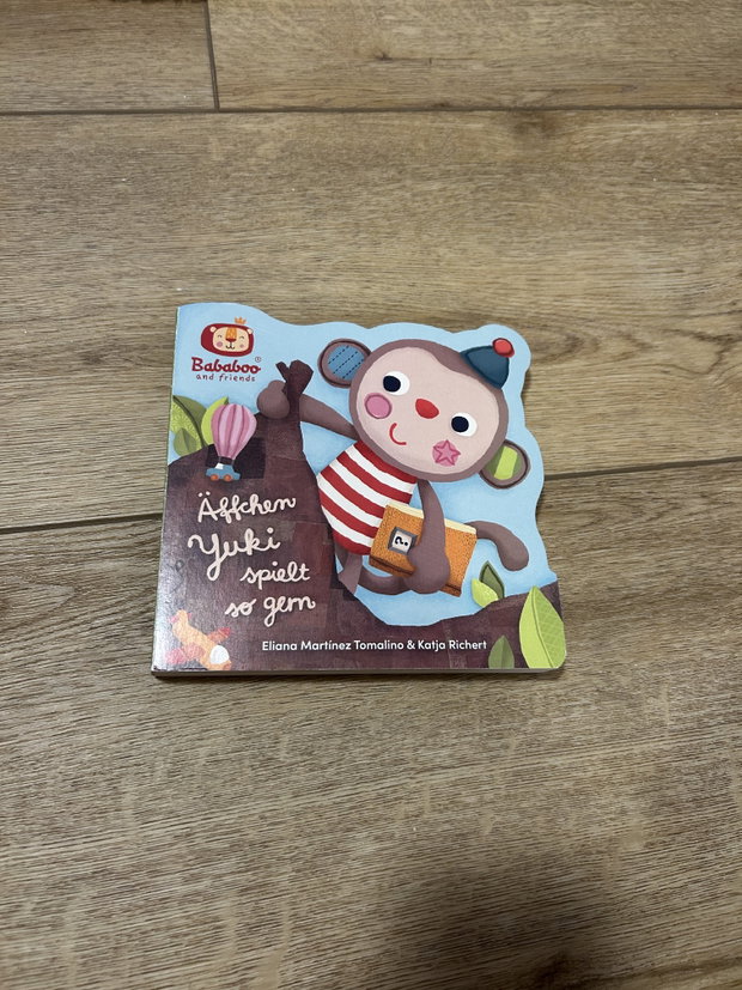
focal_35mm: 26
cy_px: 495
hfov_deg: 53.1
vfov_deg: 67.3
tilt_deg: -68.9
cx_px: 371
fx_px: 743
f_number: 1.5
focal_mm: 5.7
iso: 160
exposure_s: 1/50
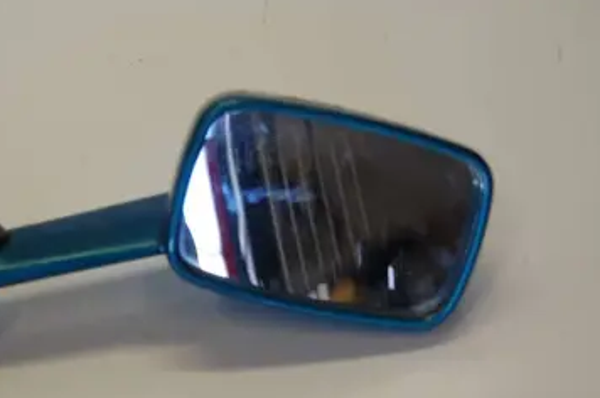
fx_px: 1597
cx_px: 195
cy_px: 236
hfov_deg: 21.2
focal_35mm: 96
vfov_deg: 14.2
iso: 400
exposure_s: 1/80
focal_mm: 42
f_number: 5.3
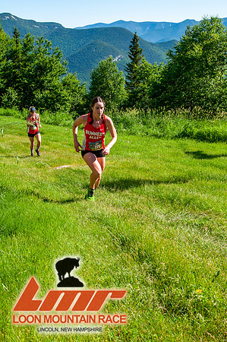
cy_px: 171
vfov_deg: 38.9
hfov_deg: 26.4
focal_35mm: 51
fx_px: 483
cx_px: 114
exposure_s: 1/400
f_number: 8
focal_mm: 34
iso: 200
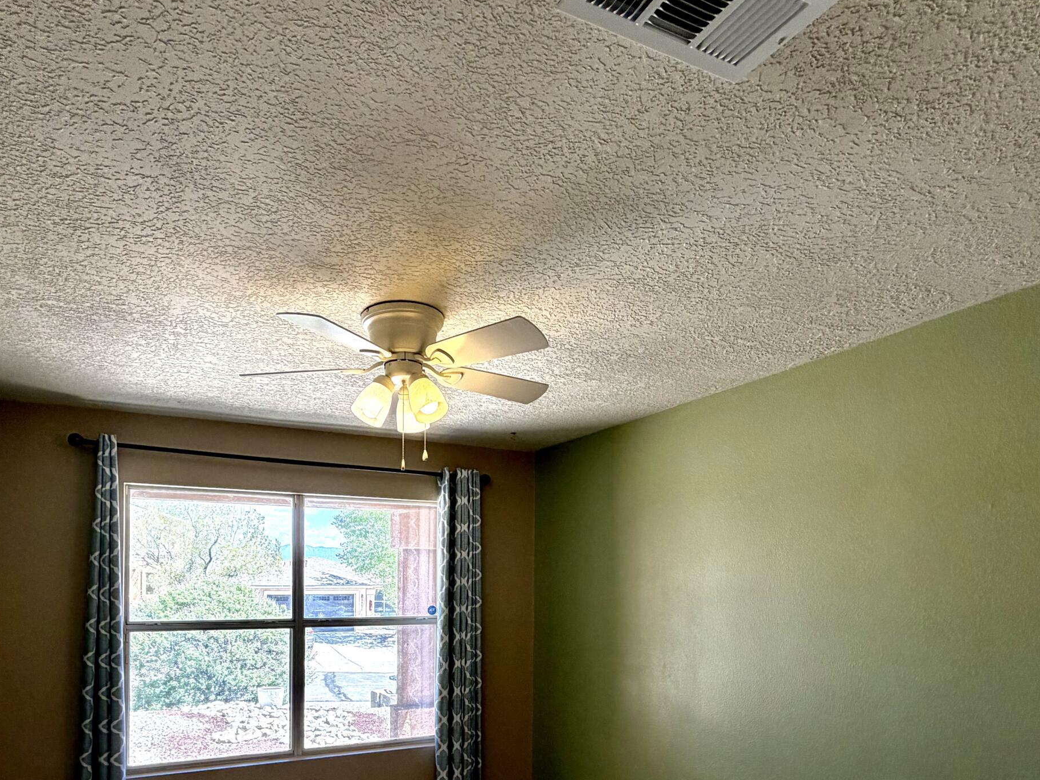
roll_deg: +0.1
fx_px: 691
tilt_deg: +0.8
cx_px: 468
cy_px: 577
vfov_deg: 56.2
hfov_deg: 73.7
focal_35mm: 23
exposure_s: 1/120
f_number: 2.2
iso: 50
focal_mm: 2.22
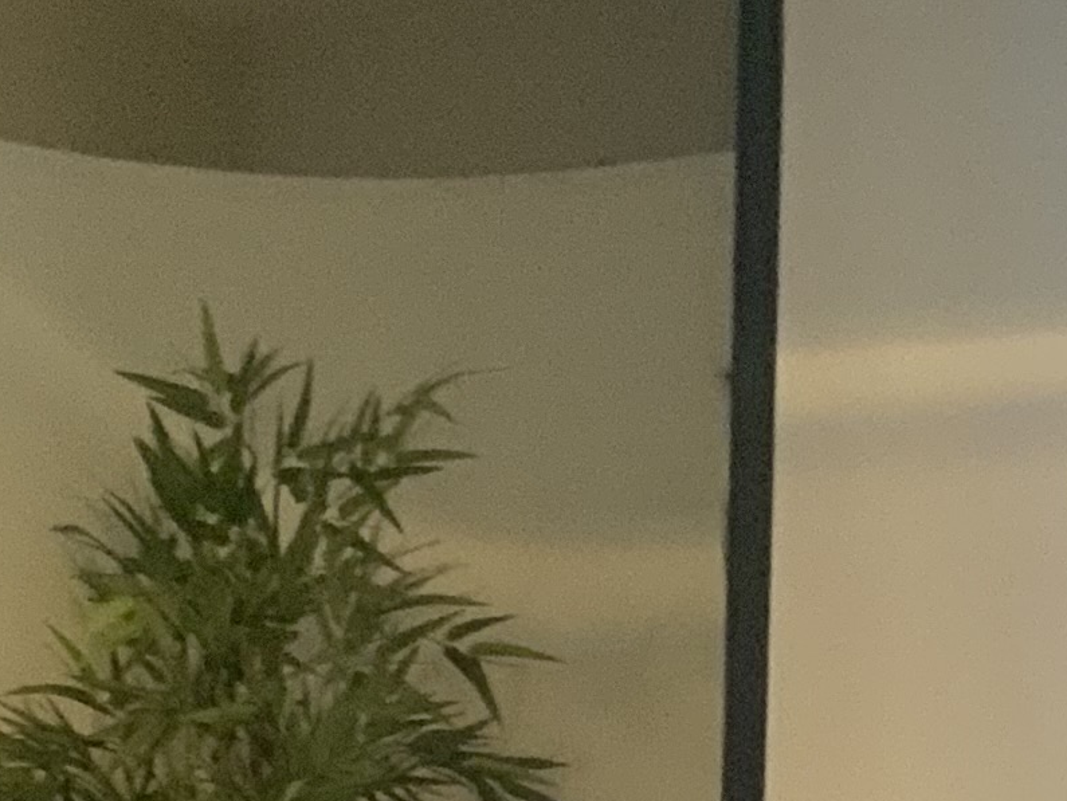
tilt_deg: -9.5
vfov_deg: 9.3
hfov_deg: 13.4
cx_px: 518
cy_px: 1723
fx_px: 4533
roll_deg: -0.8
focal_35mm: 147
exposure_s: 1/50
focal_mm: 3
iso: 160
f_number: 1.8
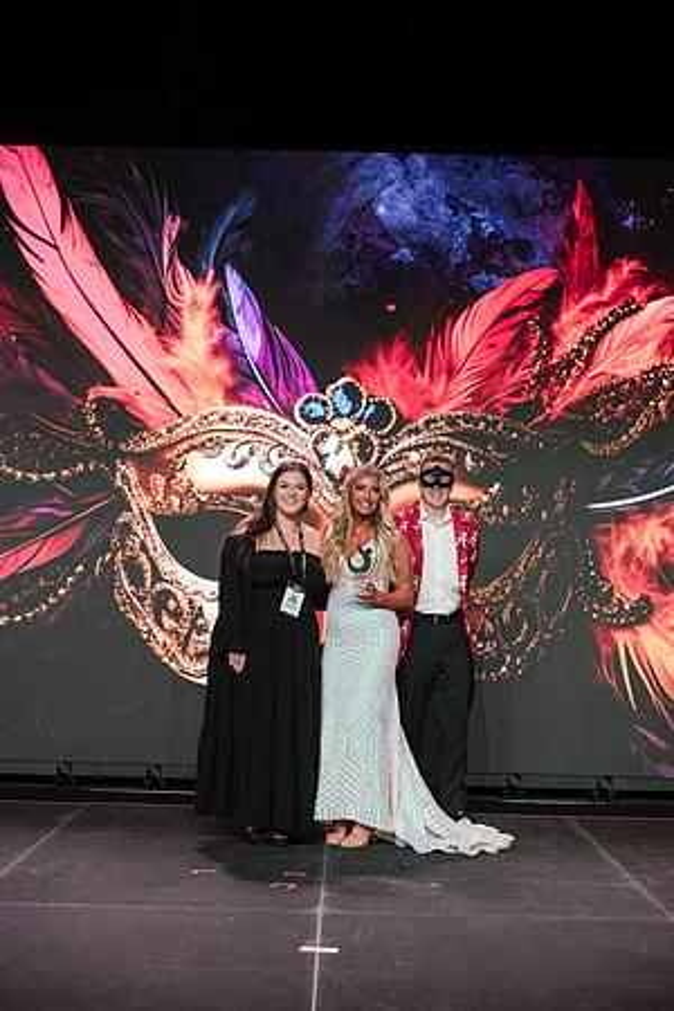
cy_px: 506
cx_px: 337
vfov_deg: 39.6
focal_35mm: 50
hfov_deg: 27.0
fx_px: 1404
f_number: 2.8
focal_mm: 50
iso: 800
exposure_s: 1/160
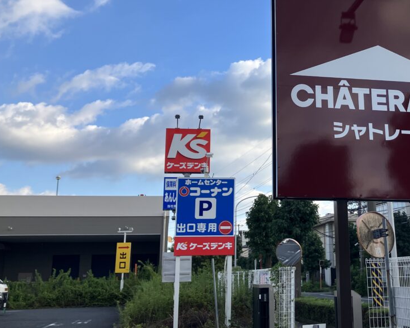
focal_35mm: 48
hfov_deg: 38.1
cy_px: 116
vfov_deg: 31.3
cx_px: 290
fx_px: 582
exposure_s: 1/1012
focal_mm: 3.99
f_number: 1.8
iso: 32
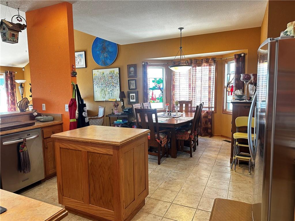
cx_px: 148
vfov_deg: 56.8
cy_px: 110
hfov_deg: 71.6
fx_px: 205
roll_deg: +0.9
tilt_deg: -6.5
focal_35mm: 24
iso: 320
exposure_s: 1/60
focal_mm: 6.86
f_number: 1.78
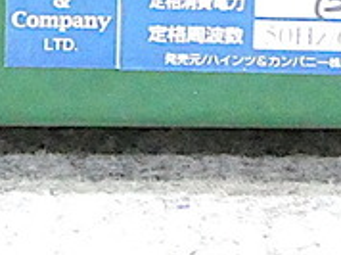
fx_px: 9139
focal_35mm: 929
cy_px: -293
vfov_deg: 1.6
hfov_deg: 2.1
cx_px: -444
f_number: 5.6
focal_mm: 30.9
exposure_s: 1/30
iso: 1600
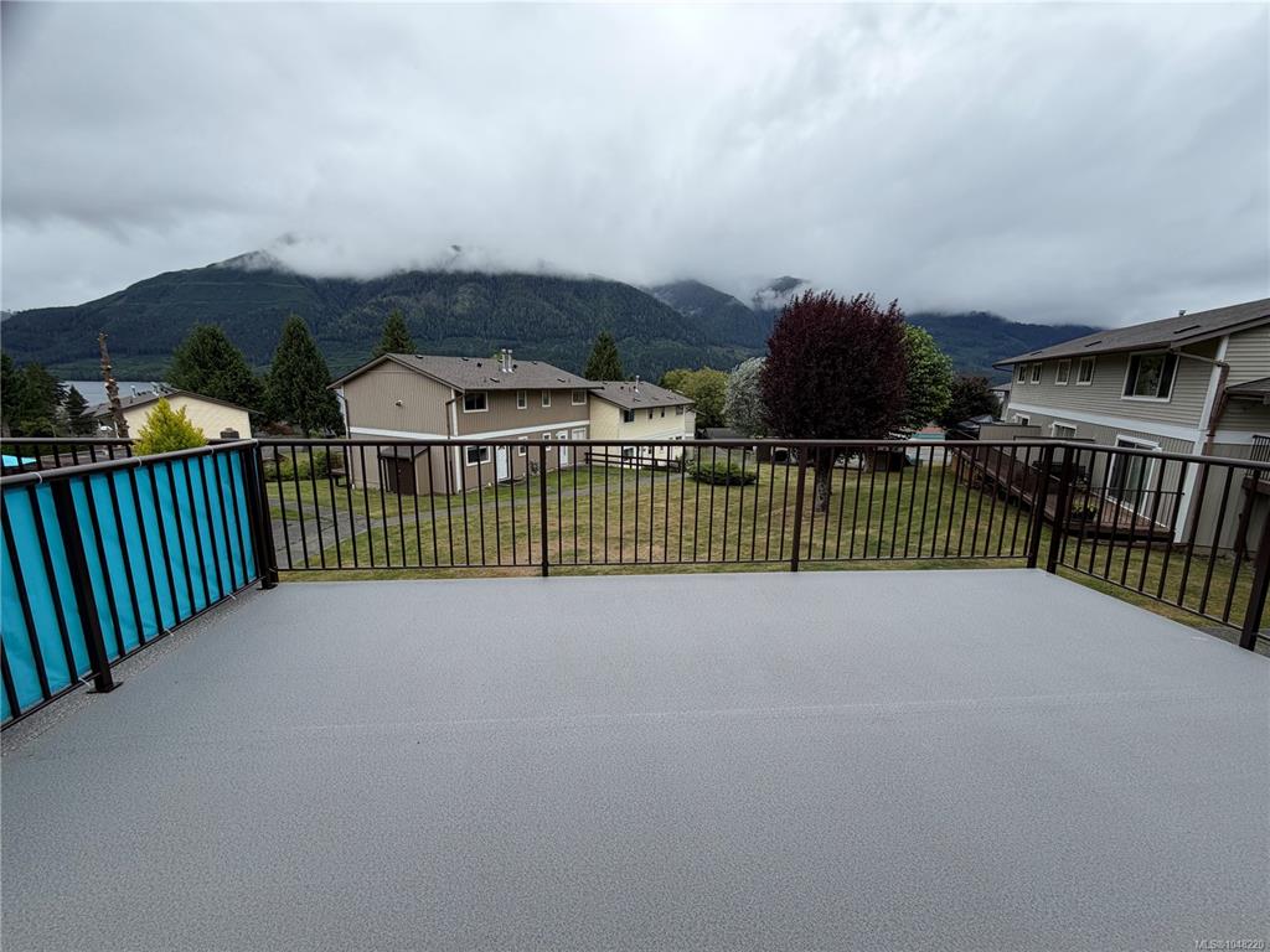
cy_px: 476
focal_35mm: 14
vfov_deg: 85.7
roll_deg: -0.7
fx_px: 514
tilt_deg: -11.5
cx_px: 635
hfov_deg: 102.1
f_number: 2.2
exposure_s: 1/644
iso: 40
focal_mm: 2.22
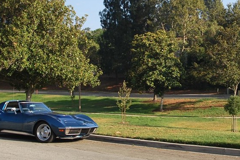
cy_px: 25
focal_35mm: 66
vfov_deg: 20.4
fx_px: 440
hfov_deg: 30.2
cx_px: 161
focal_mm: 24
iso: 140
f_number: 5.6
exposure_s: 1/125
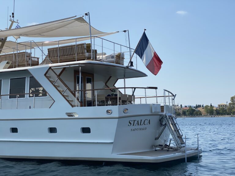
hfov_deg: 36.8
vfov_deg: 28.0
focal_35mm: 52
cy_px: 88
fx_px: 353
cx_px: 118
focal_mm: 6
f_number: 2
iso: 20
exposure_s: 1/2398
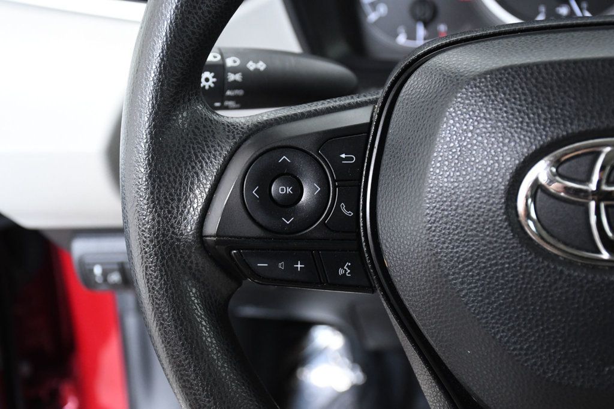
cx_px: 307
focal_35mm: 63
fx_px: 1074
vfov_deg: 21.6
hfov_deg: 31.9
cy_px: 204
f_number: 5
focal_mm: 42
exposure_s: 1/125
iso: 2500
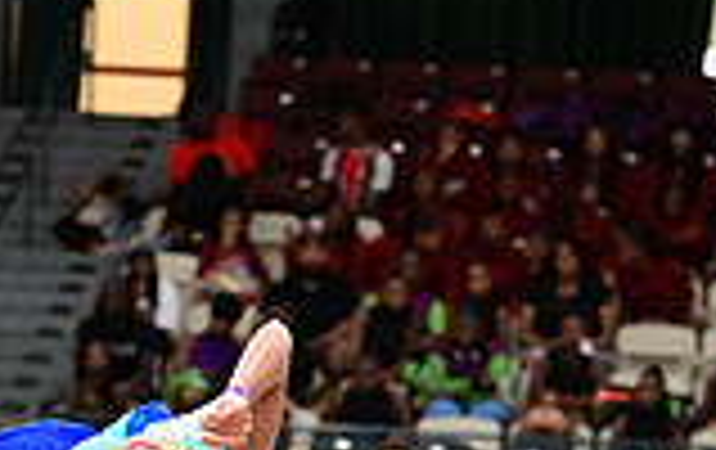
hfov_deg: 6.9
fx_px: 5943
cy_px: 765
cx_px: 284
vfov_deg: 4.3
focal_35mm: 304
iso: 6400
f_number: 3.2
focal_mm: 82
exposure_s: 1/1000
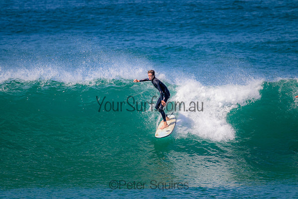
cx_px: 149
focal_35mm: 800
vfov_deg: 1.7
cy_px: 100
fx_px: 6623
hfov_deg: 2.6
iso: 720
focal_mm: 800
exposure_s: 1/1000
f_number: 11
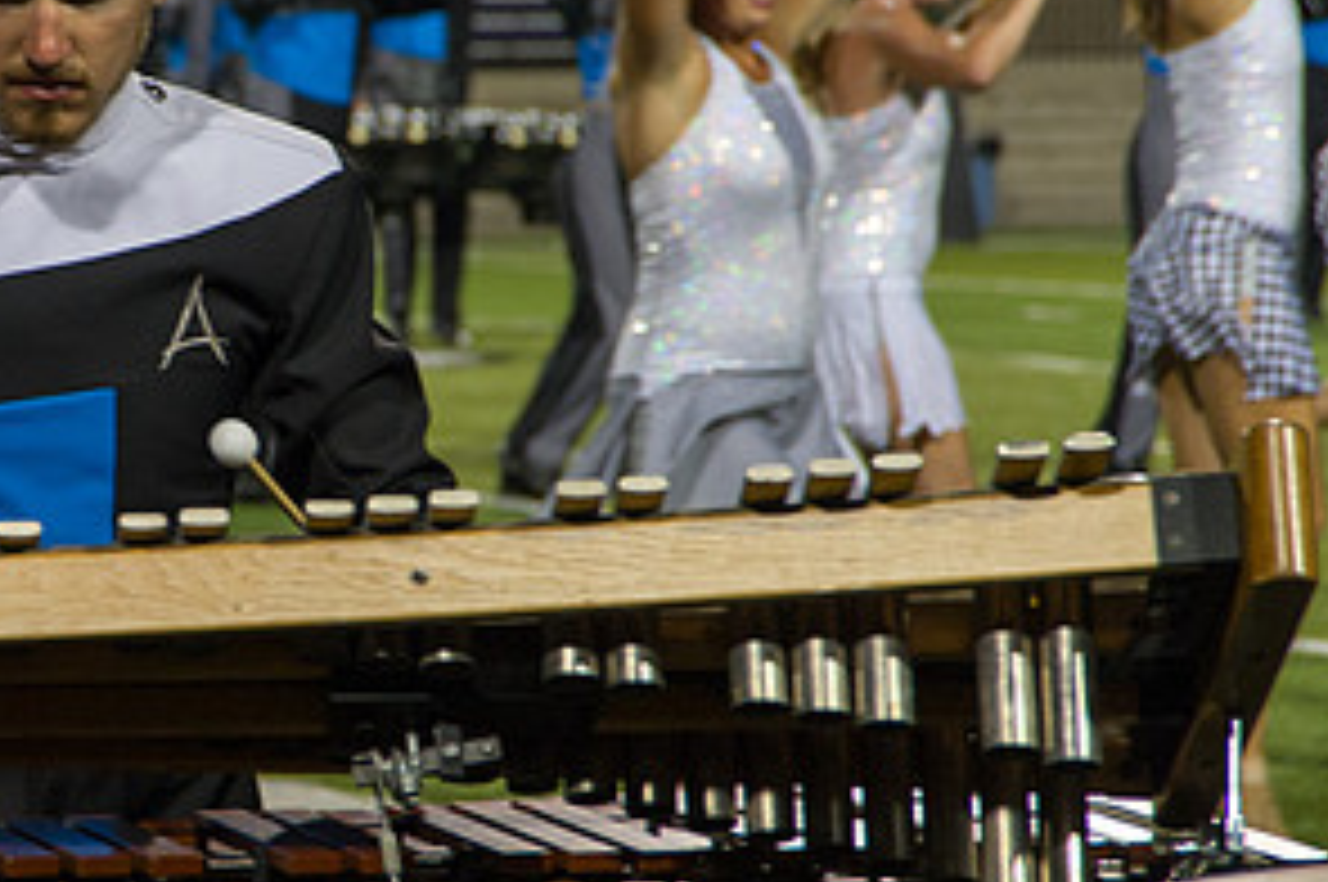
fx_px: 9507
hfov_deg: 8.0
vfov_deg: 5.3
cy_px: 336
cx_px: 69
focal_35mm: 258
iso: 1800
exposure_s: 1/160
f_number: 5.6
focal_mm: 120
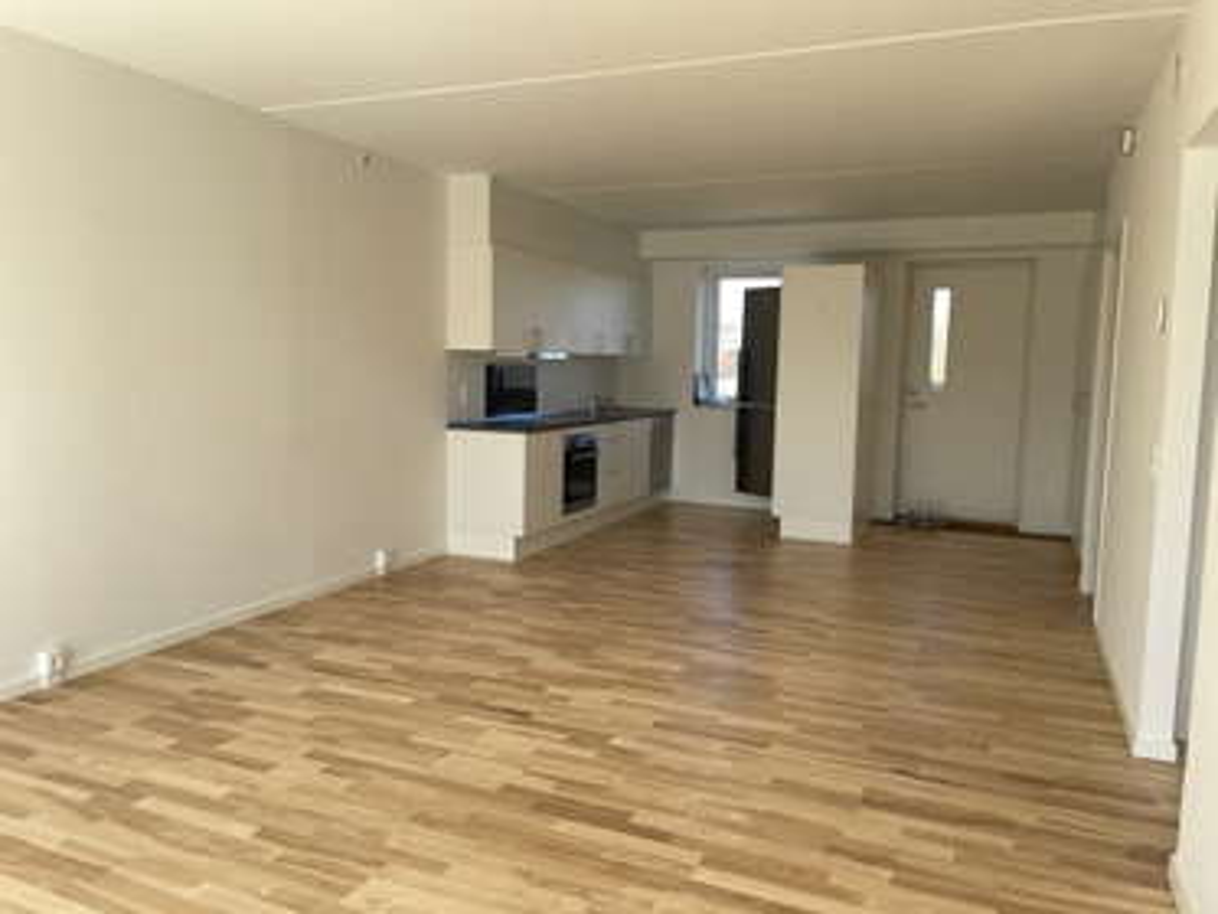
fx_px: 915
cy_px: 457
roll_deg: -1.3
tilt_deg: -5.1
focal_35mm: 26
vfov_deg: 53.1
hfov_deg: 67.3
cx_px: 609
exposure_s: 1/483
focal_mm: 4.2
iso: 32
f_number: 1.6
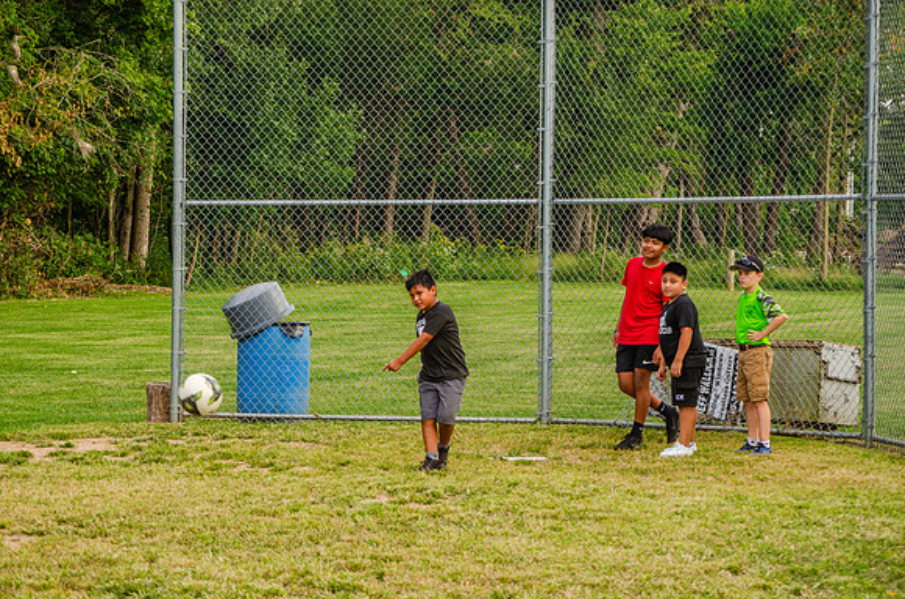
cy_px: 300
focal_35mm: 123
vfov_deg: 11.1
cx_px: 452
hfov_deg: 16.7
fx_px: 3085
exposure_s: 1/200
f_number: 7.1
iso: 200
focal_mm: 82
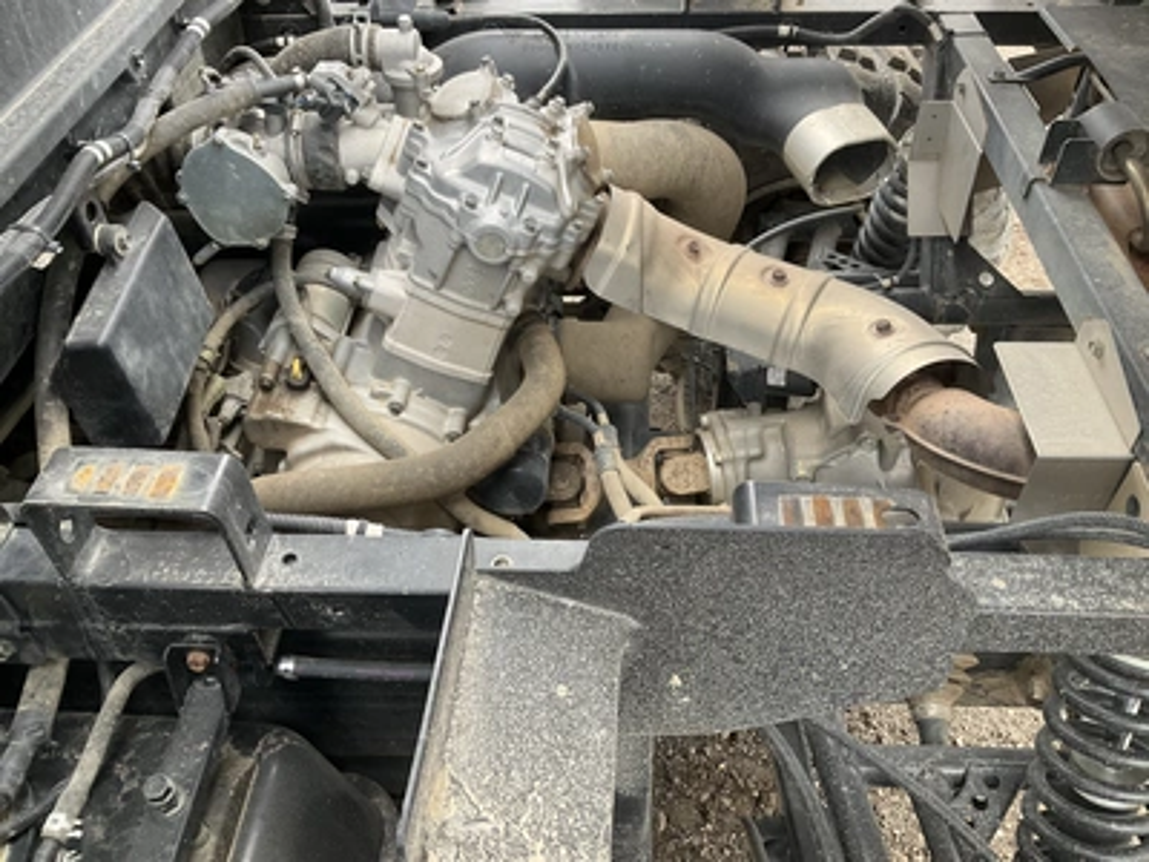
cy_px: 431
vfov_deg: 48.2
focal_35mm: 29
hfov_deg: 61.7
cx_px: 574
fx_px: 963
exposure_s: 1/90
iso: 64
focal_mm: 3
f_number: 1.8
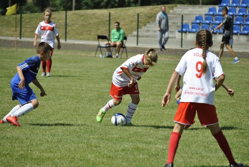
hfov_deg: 9.4
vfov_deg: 6.3
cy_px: 84
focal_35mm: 218
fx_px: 1507
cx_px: 124
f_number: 5
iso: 160
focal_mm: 145
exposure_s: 1/1000
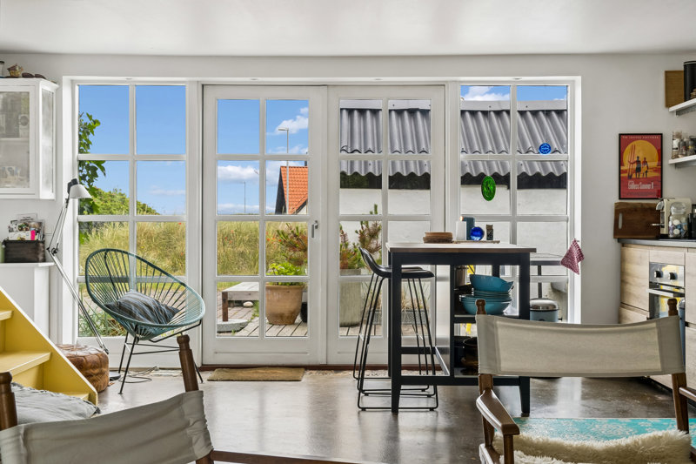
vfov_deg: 29.9
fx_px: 870
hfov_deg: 43.6
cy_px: 232
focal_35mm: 45
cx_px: 348
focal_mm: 30
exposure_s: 1/40
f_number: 8
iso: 200
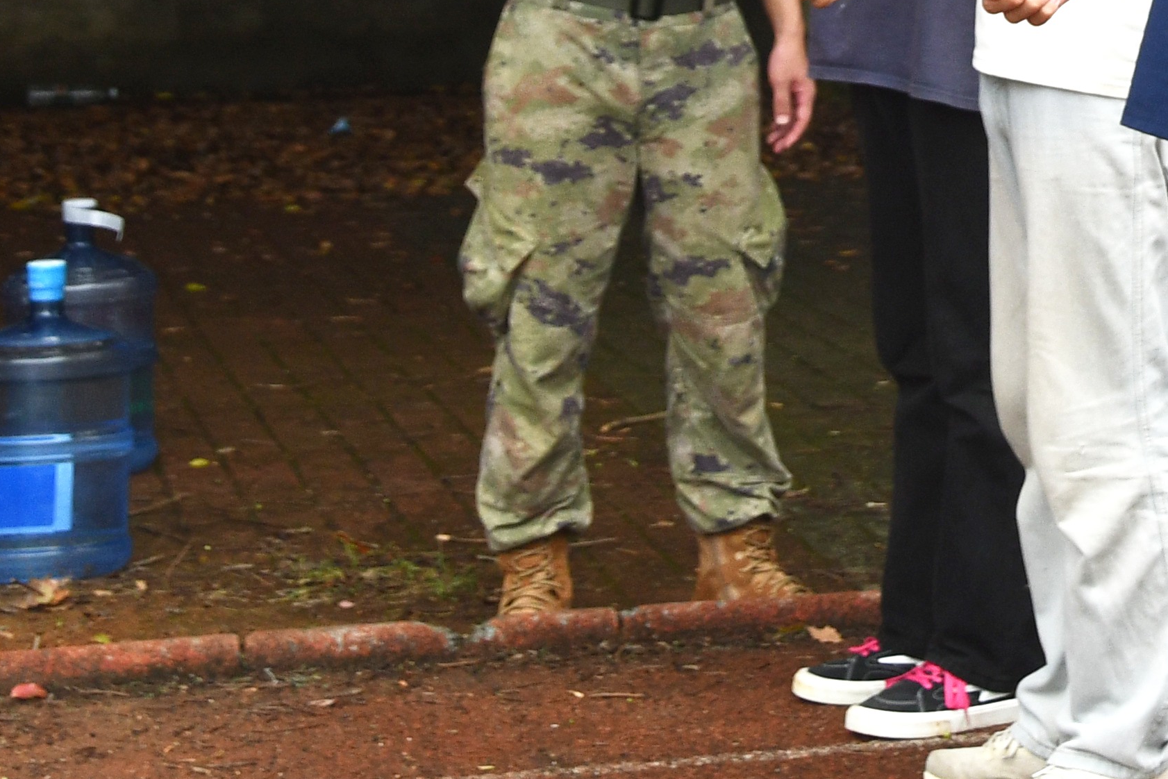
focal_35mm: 139
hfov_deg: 14.1
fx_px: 4510
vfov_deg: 9.5
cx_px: 1536
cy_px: -497
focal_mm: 28
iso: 250
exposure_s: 1/250
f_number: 5.6
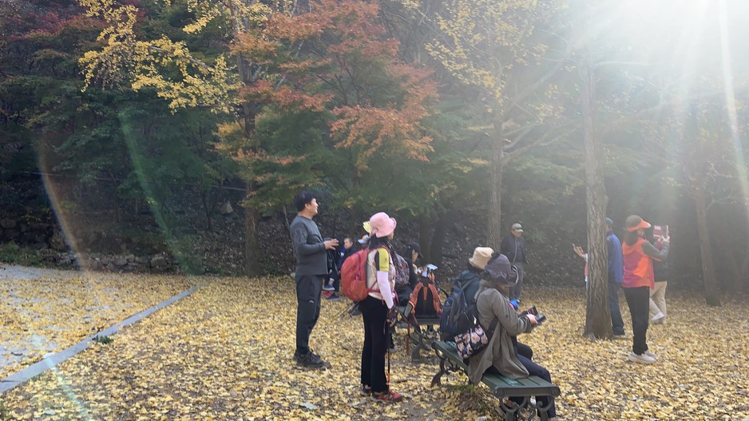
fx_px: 576
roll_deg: -0.5
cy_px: 189
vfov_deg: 40.1
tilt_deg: +5.8
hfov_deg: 66.1
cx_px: 367
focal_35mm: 29
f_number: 1.8
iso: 25
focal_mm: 4.25
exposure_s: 1/122
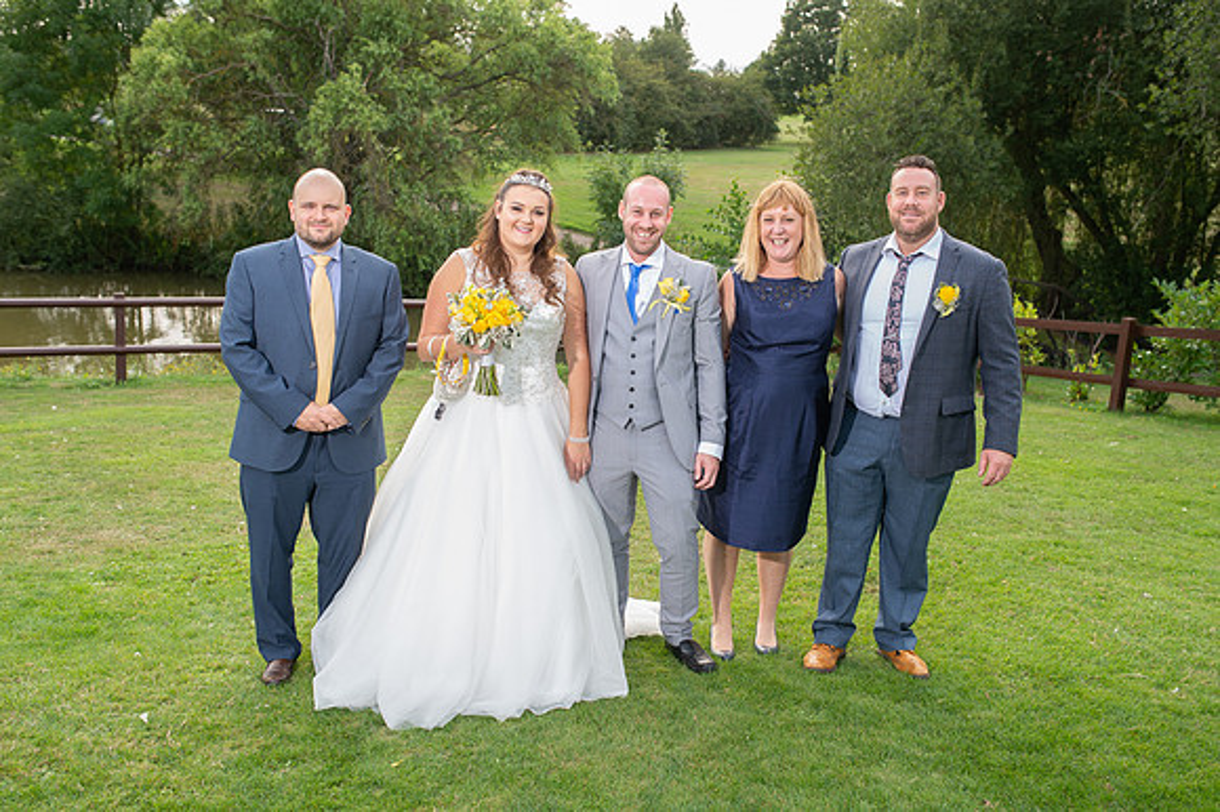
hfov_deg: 54.5
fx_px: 1185
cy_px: 406
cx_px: 610
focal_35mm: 35
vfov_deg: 37.8
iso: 160
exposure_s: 1/250
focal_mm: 35
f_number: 4
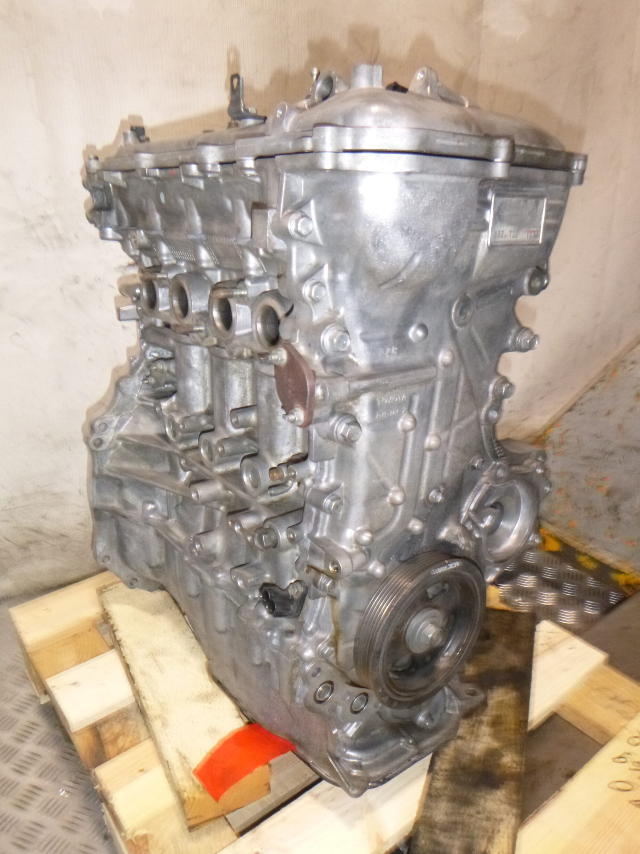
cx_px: 309
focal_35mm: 26
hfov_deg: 53.0
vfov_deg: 67.3
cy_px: 437
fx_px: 641
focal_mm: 4.5
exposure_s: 1/60
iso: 400
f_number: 3.9
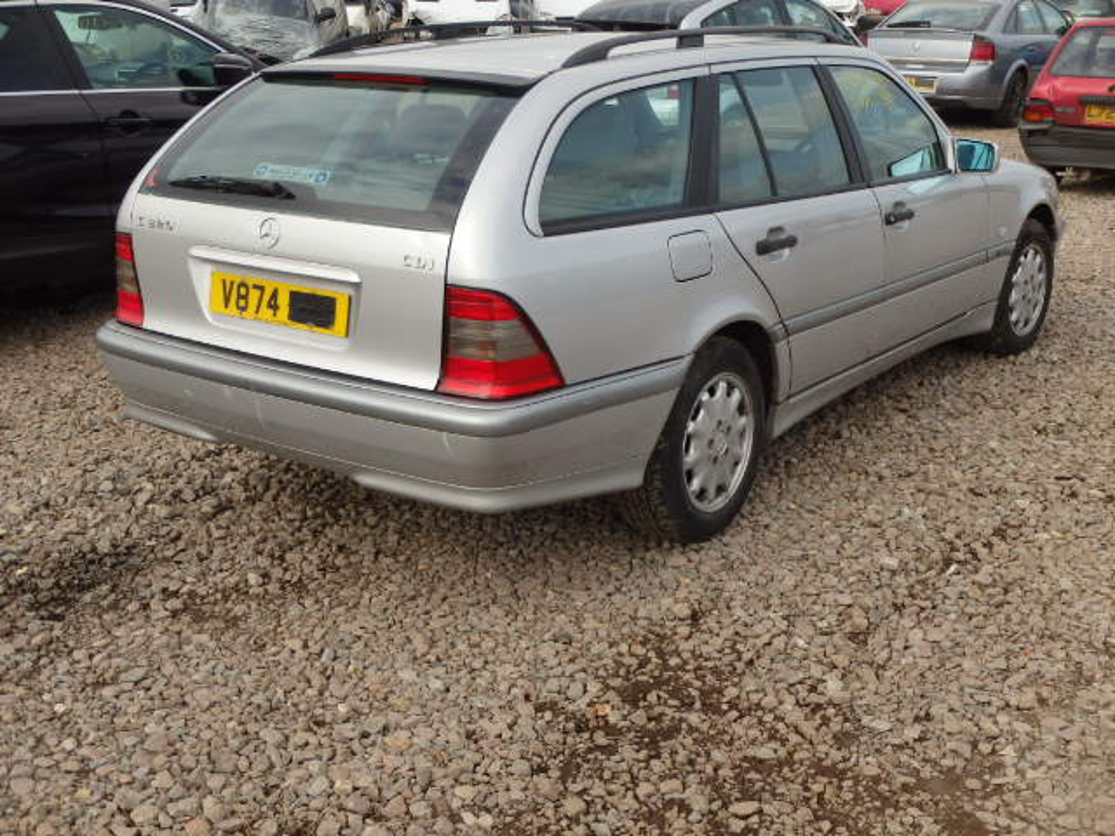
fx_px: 1385
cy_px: 418
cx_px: 558
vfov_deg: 33.6
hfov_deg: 43.9
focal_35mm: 43
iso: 125
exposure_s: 1/500
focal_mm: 7.7
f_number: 4.8
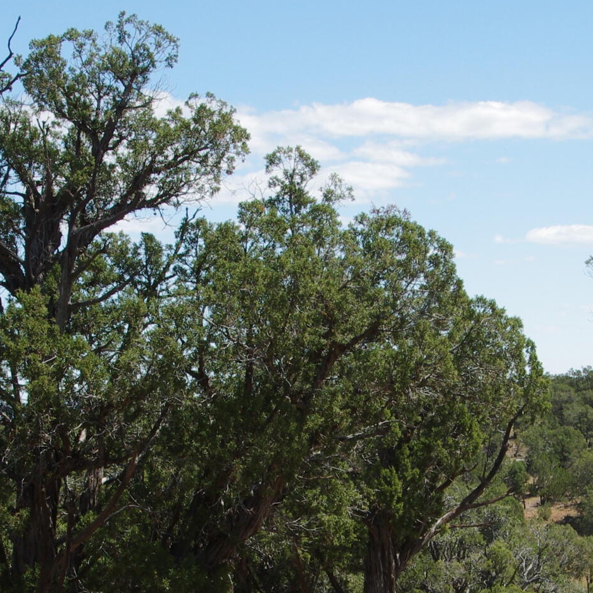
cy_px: 505
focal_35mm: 114
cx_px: 375
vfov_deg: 15.2
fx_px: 2209
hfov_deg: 15.3
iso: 200
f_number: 11
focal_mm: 27.5
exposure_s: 1/60
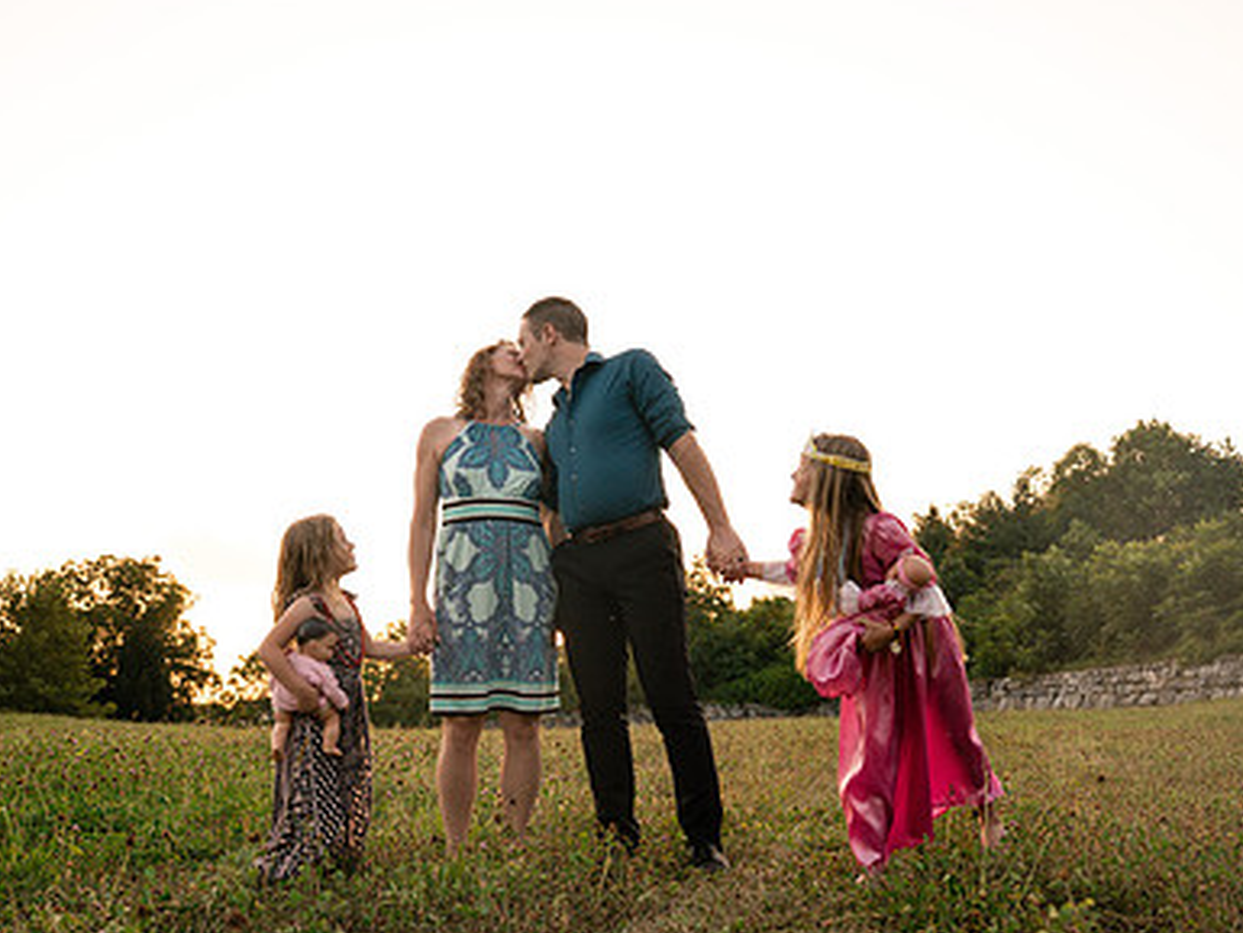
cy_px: 580
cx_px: 592
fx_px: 1293
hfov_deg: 51.3
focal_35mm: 36
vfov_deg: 39.4
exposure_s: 1/800
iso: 400
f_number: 2.8
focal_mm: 24
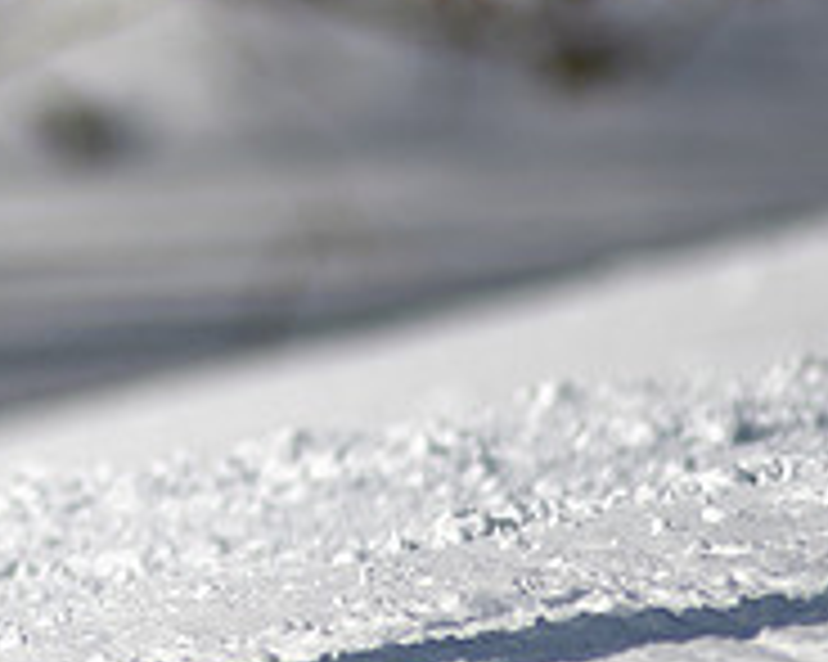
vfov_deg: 1.1
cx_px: -256
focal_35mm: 1453
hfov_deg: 1.3
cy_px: -142
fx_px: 35588
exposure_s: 1/6400
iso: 100
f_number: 2.8
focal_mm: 300
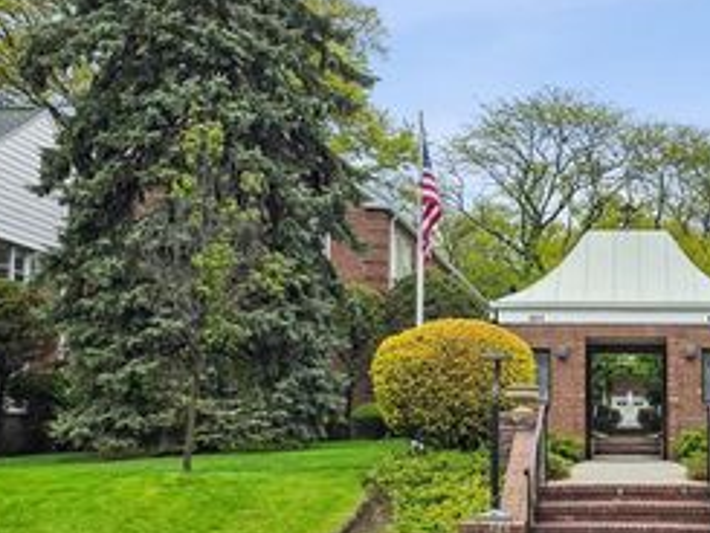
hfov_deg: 38.5
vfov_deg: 30.8
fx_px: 964
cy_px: 207
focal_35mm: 47
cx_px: 591
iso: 80
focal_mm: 6.3
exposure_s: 1/1900
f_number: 1.7
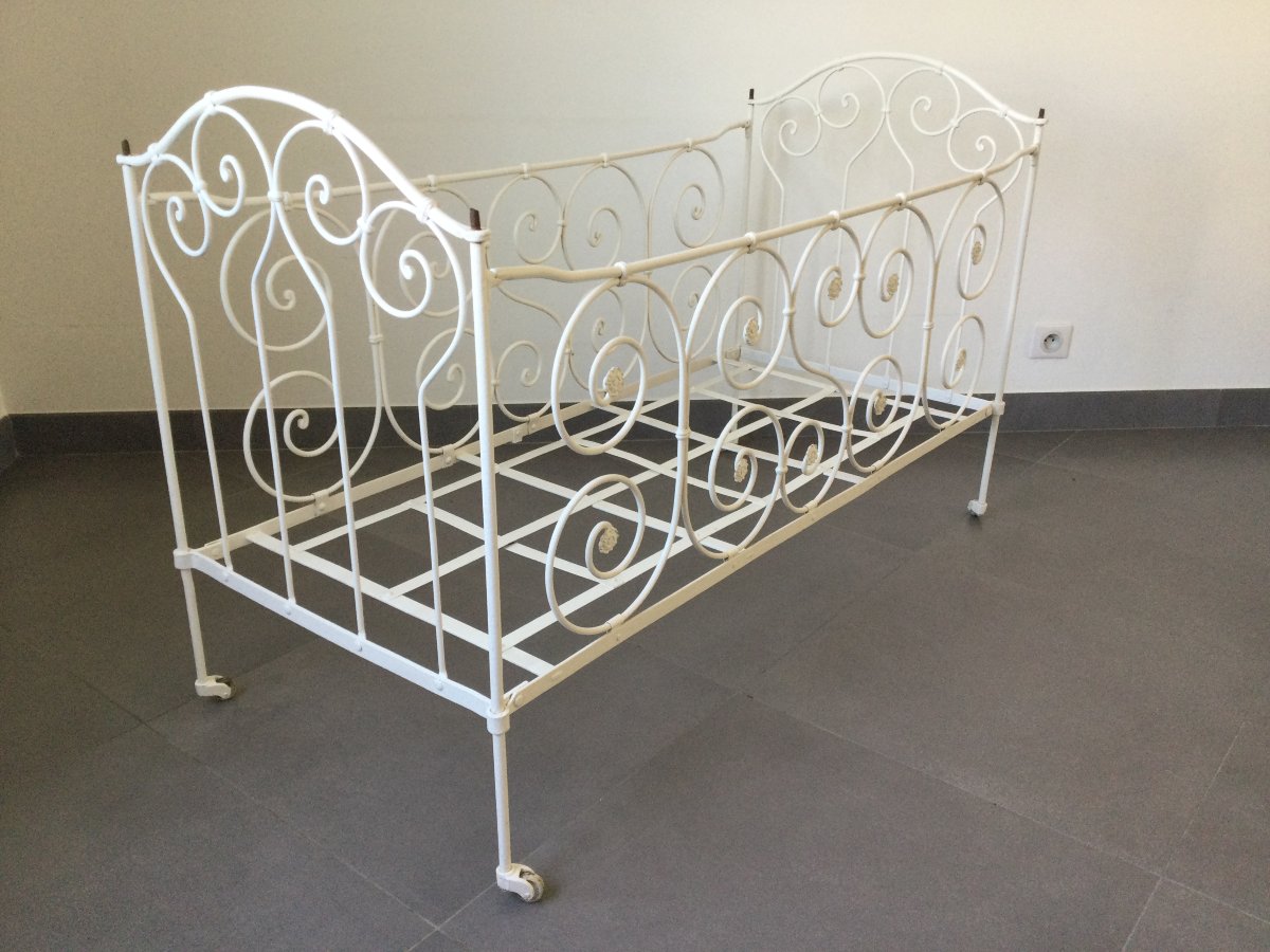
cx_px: 635
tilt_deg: -23.3
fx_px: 1137
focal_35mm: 31
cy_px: 476
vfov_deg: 45.4
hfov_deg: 58.4
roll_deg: -1.4
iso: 32
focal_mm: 3.3
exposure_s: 1/33
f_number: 2.4
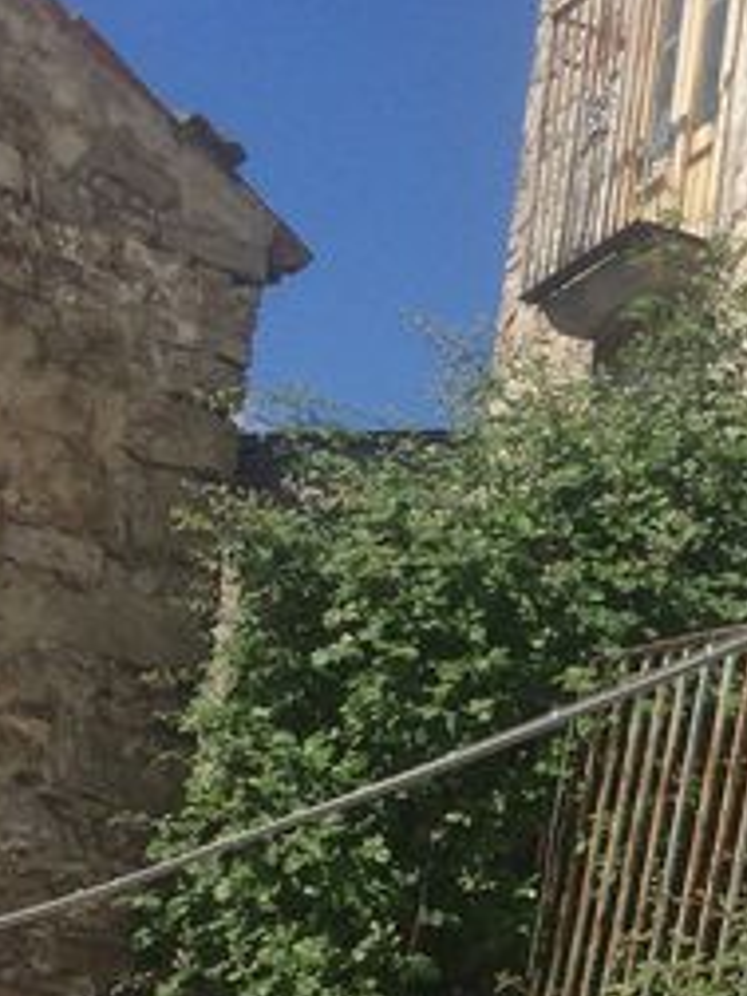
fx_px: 2820
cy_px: 1200
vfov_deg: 18.9
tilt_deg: +2.2
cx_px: 968
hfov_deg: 14.5
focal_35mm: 98
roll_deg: -4.5
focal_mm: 4.15
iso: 32
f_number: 2.2
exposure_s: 1/3731
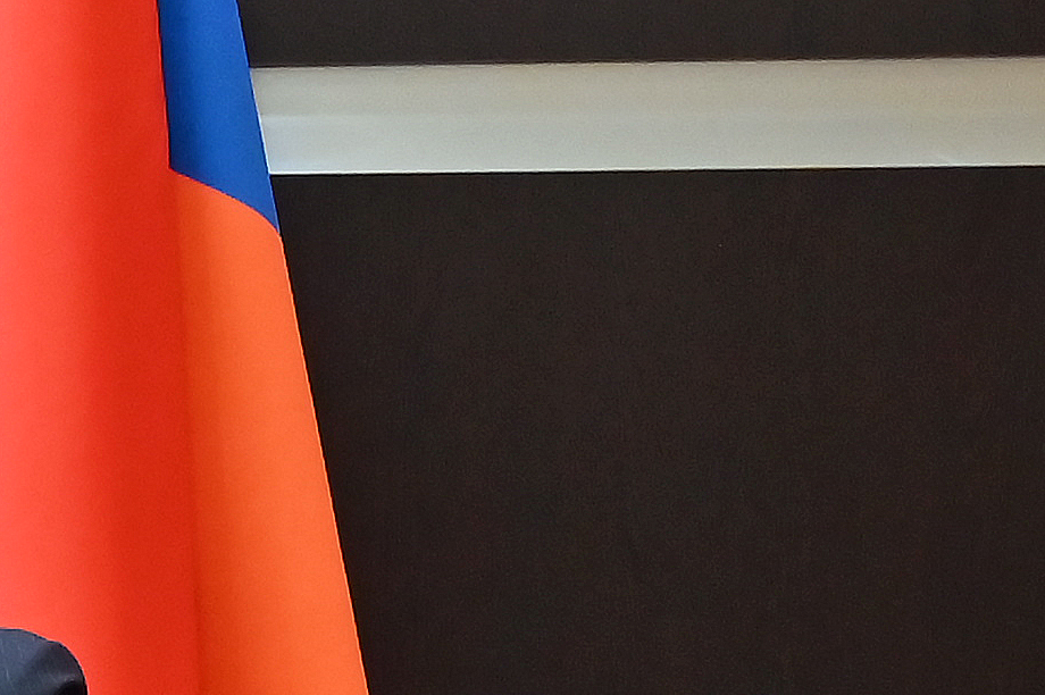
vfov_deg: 3.3
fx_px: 12009
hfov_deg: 4.9
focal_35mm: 414
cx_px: -788
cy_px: 1517
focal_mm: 63
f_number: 4
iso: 1600
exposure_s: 1/160
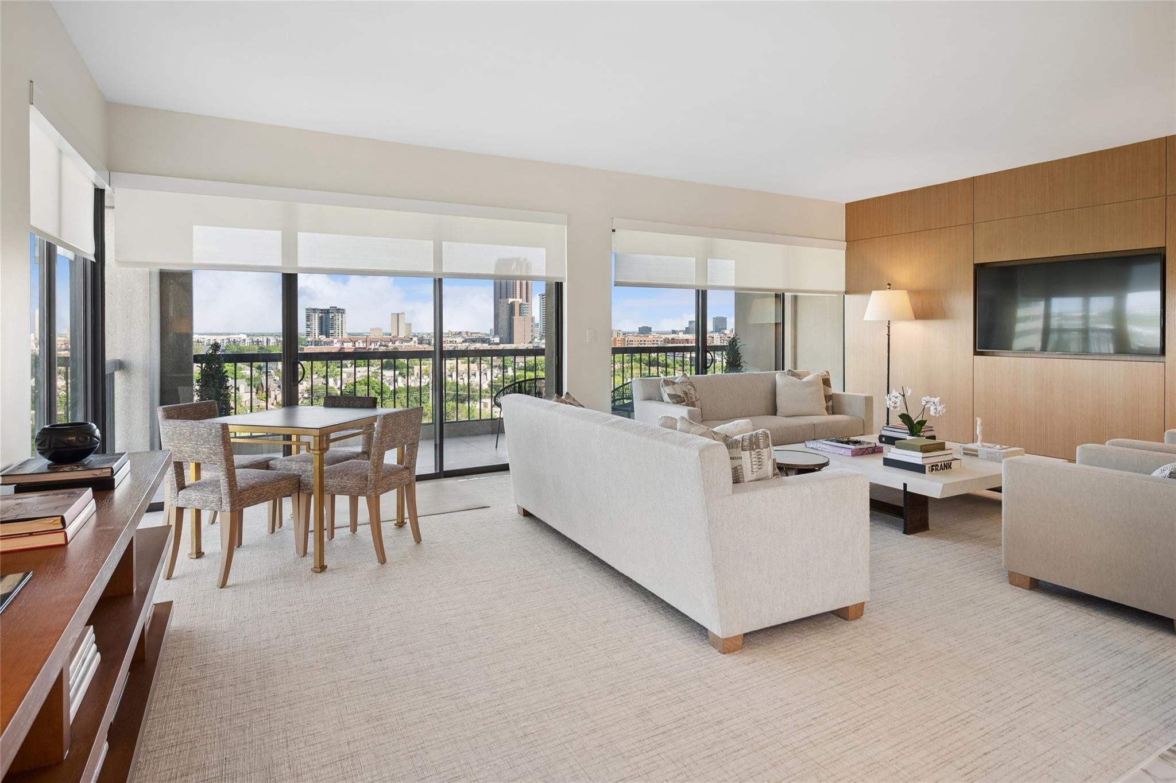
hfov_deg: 88.5
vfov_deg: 65.9
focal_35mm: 18
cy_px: 392
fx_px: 604
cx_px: 588
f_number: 8
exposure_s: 1/13
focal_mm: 18.5
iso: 250
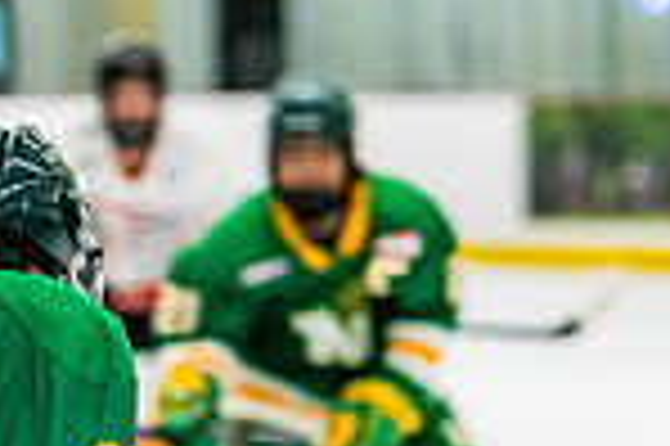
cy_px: 776
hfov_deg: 4.4
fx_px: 8700
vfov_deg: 2.9
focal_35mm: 468
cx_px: -159
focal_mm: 105
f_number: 2.8
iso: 1250
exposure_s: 1/640
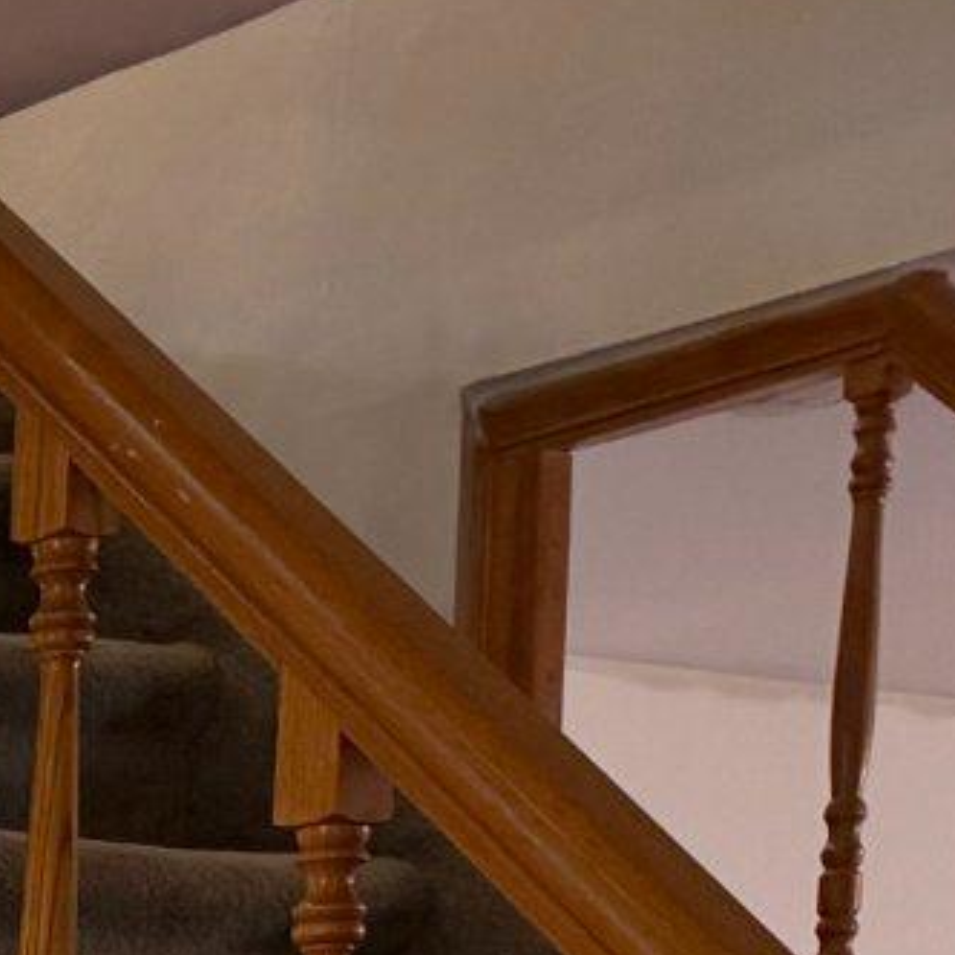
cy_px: 1847
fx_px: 4089
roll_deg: -1.2
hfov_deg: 9.9
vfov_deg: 12.0
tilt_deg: -3.2
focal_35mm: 131
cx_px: -1970
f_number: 1.78
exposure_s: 1/120
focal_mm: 6.76
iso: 200
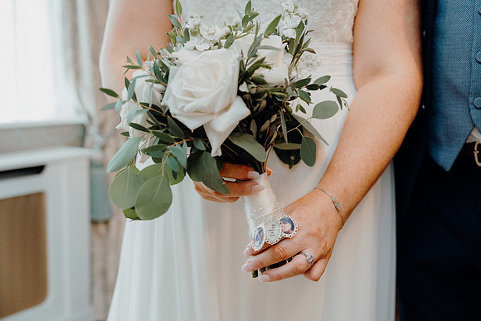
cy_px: 160
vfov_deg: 29.9
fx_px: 601
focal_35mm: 45
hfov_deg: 43.6
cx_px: 240
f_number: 3.5
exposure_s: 1/160
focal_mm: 45
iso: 2500
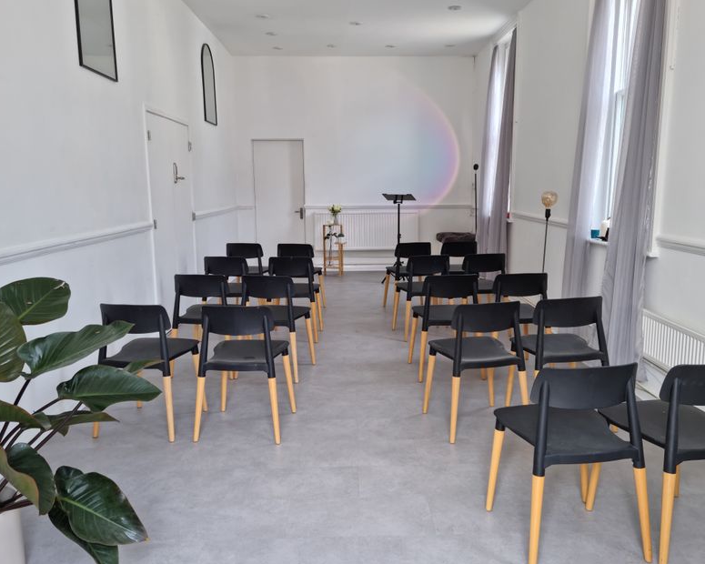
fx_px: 605
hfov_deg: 60.4
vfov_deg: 50.0
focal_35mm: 29
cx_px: 351
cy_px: 276
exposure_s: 1/50
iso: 25
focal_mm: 5.9
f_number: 2
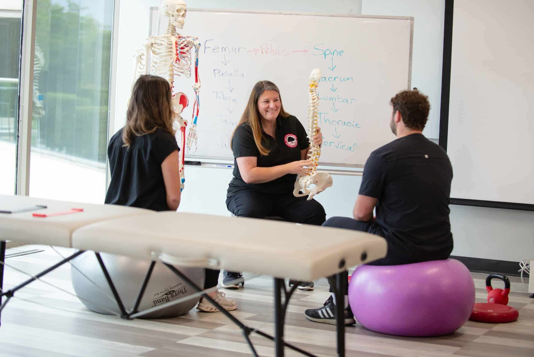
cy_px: 167
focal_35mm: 83
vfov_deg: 16.5
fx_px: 1232
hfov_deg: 24.5
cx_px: 272
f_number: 2.8
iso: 800
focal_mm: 75
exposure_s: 1/160
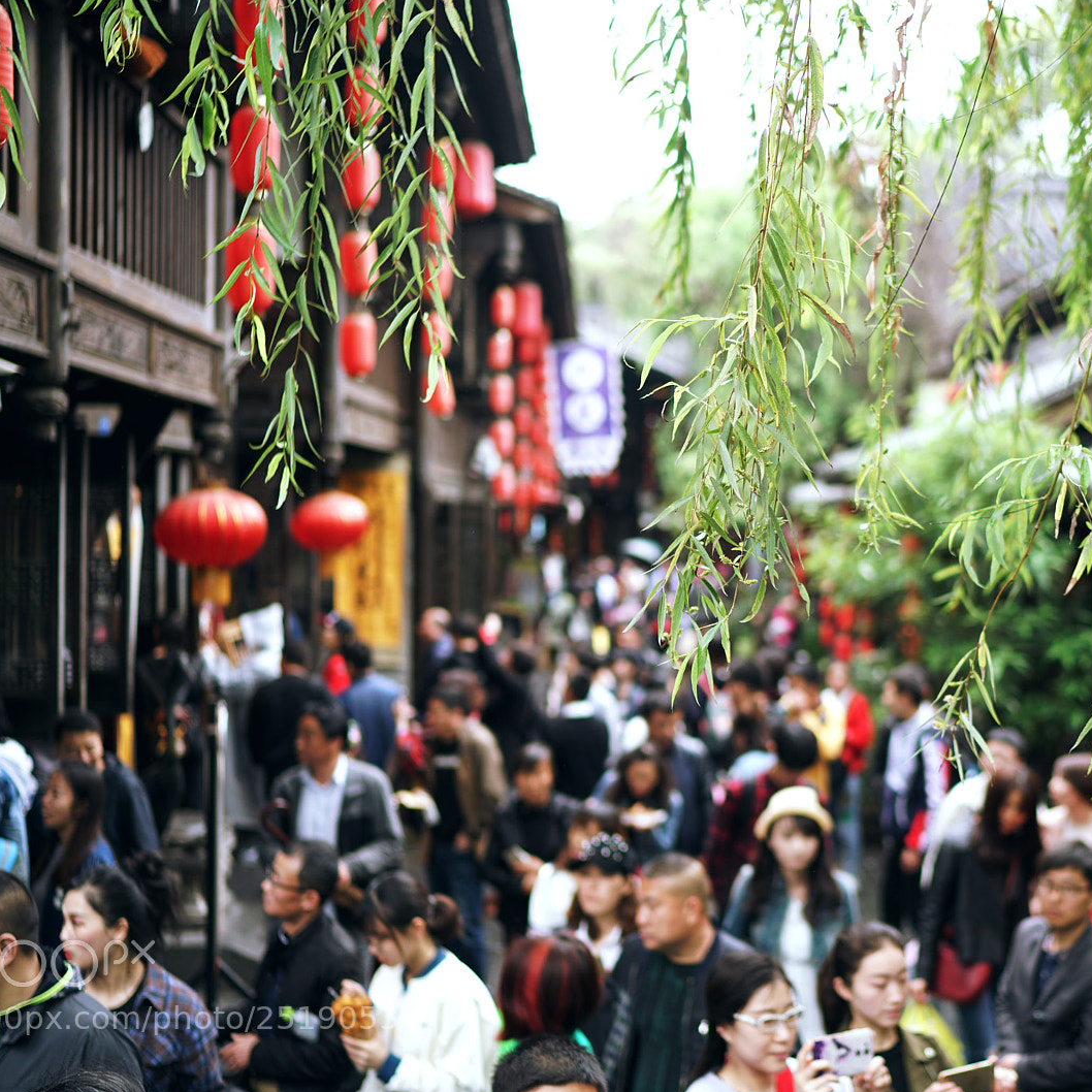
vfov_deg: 37.6
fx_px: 1606
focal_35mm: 45
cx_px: 725
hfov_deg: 37.2
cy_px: 549
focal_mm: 35
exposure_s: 1/400
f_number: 1.6
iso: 200
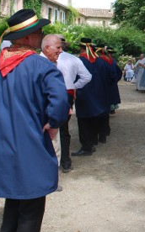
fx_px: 406
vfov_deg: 31.8
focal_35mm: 64
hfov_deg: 18.4
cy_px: 79
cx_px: 206
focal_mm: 18
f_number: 5.6
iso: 100
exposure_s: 1/125
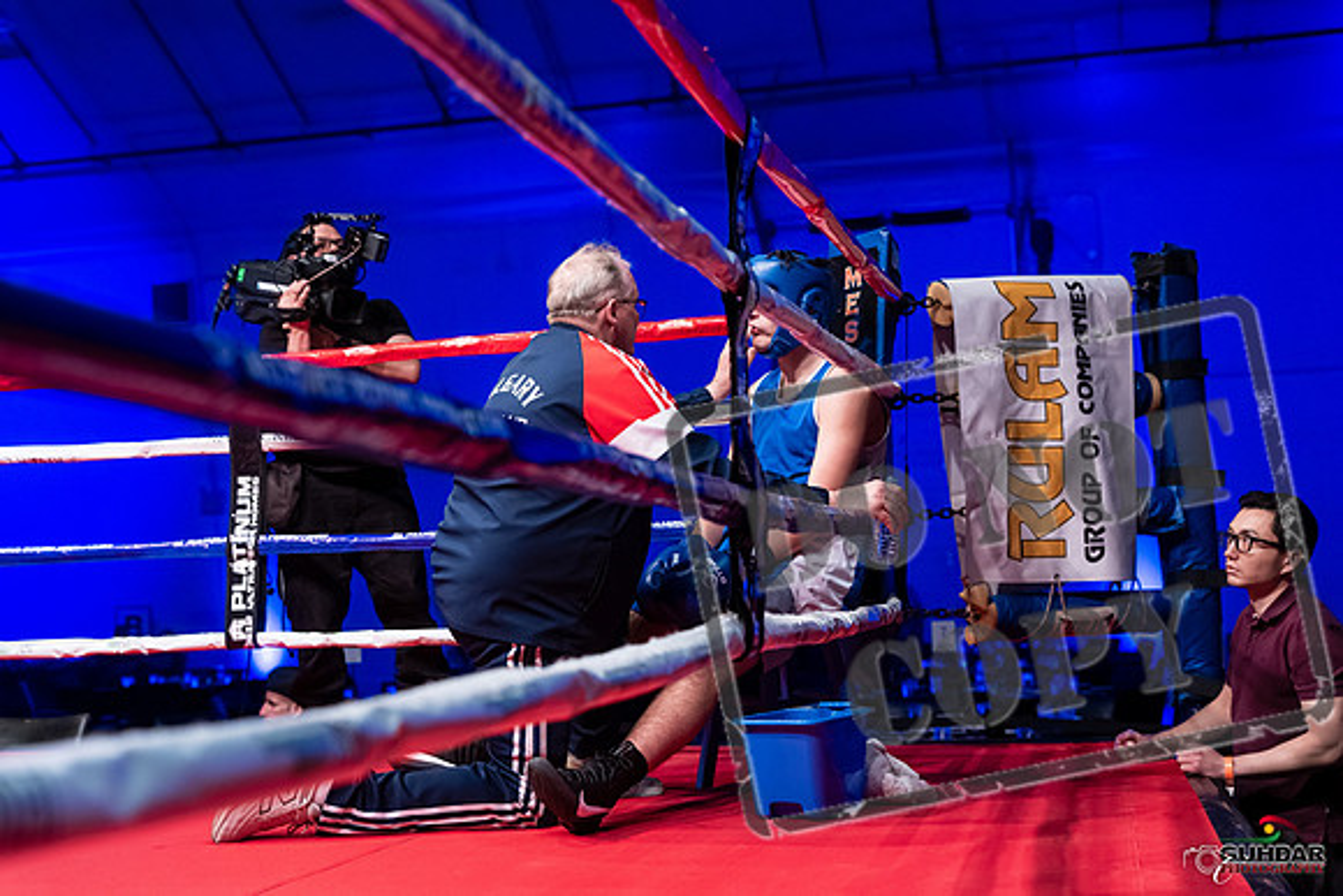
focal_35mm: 43
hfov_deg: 45.6
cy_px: 448
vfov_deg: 31.3
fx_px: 1599
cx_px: 672
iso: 3200
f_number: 2.8
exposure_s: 1/800
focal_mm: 40
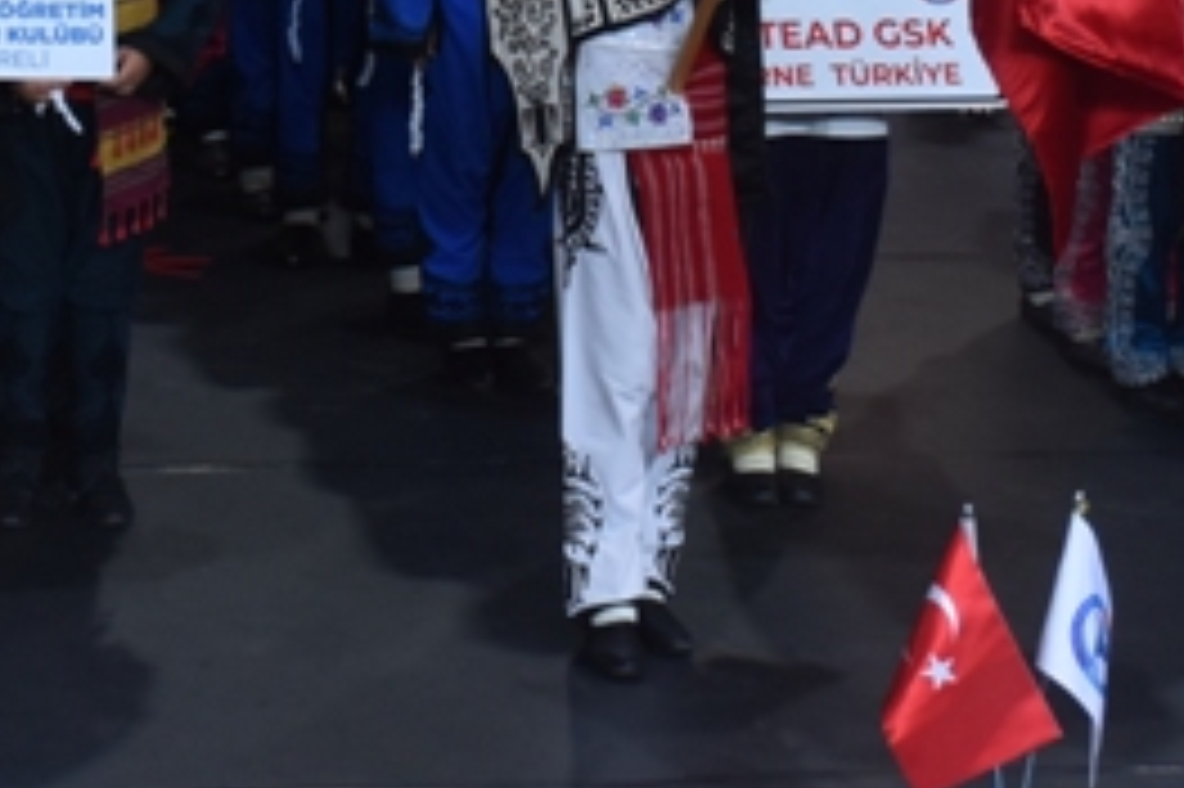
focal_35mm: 146
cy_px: -353
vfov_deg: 9.2
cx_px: 297
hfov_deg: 14.0
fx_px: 4799
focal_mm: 32
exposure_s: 1/80
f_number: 4.2
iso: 800
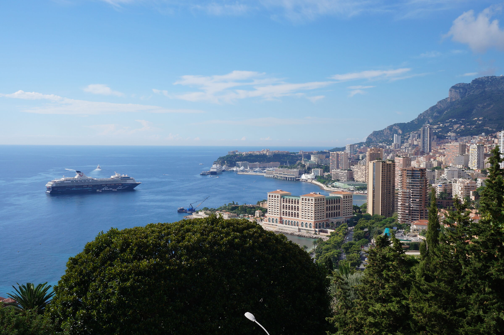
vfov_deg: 31.8
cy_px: 168
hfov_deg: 46.4
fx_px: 587
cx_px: 252
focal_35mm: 42
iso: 200
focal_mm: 28
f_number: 16
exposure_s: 1/200
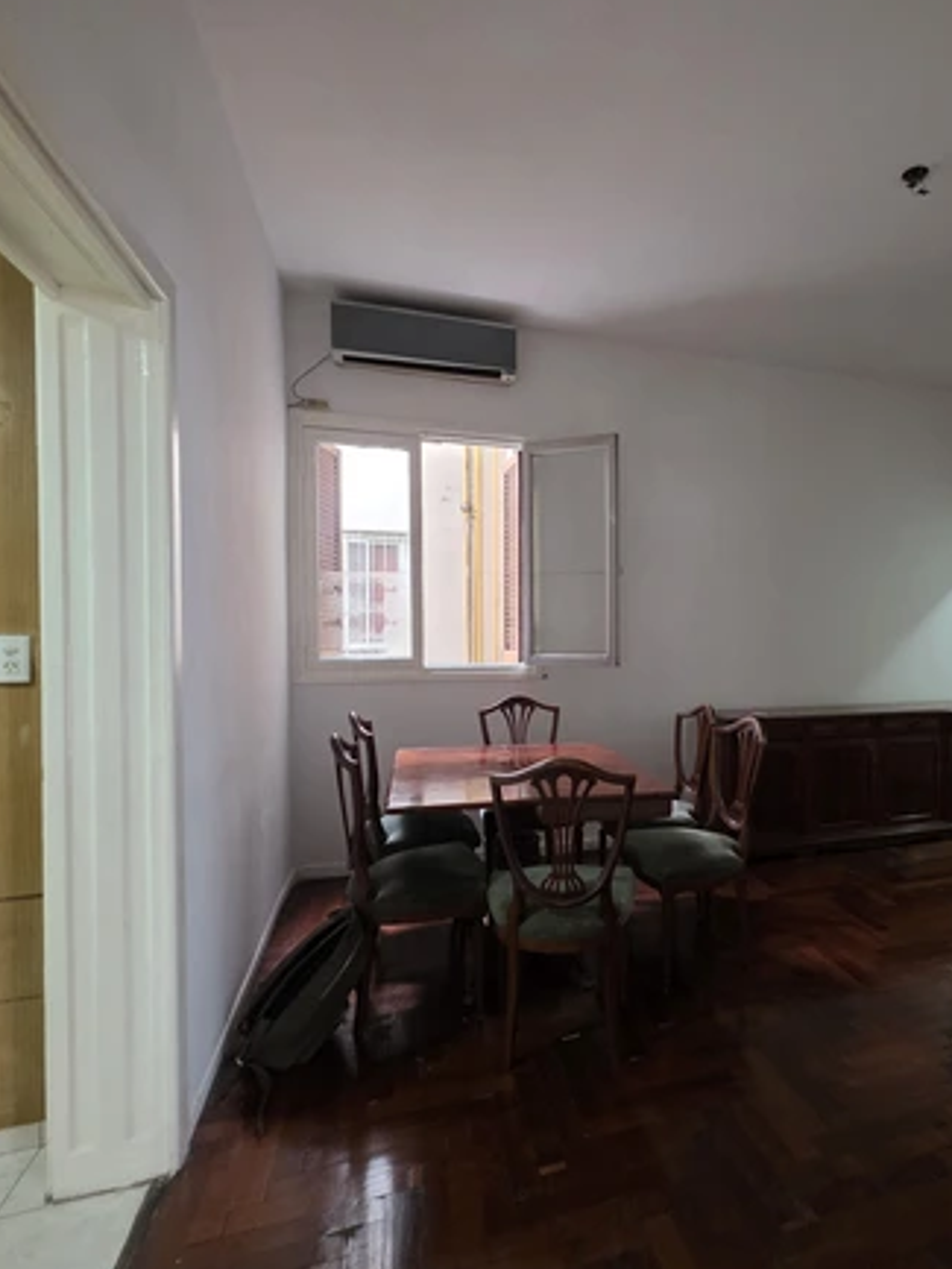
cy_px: 645
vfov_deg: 87.7
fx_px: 660
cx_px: 642
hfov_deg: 69.4
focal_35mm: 18
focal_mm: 2.2
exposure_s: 1/50
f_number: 1.9
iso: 500
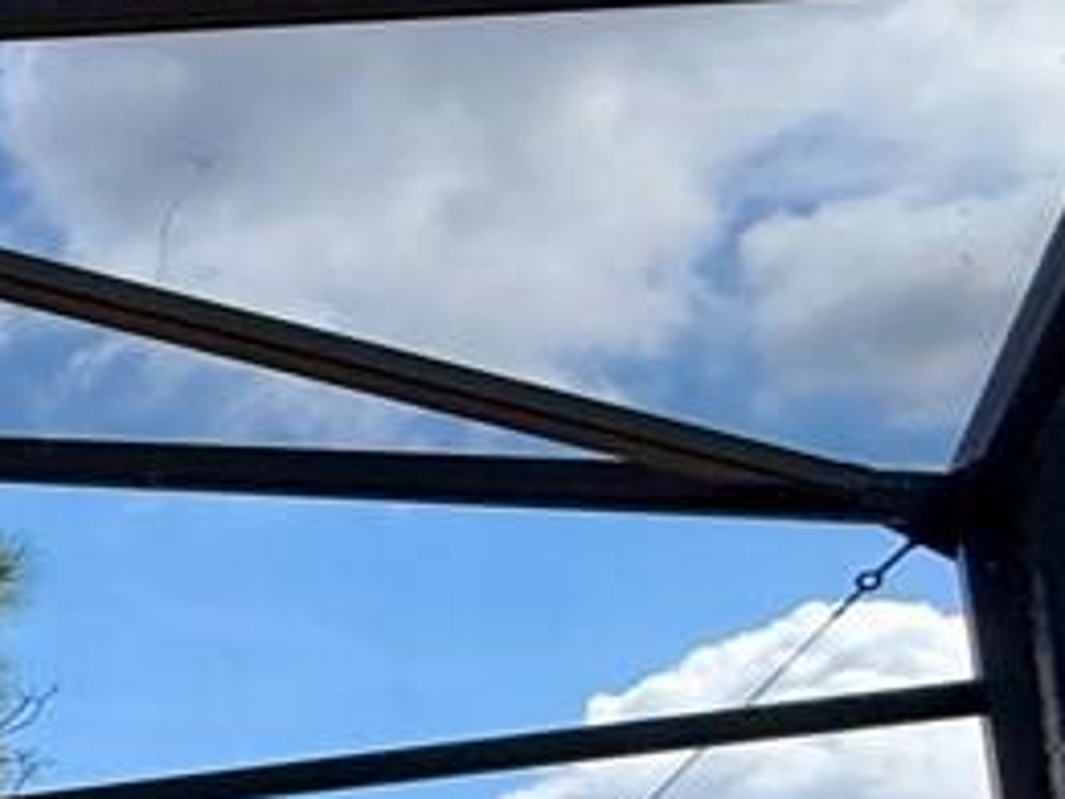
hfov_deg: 12.5
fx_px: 2646
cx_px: -1909
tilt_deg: +8.6
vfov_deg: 16.3
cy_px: 1020
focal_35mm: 86
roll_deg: -0.8
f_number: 2.2
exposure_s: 1/770
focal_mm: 2.22
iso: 50
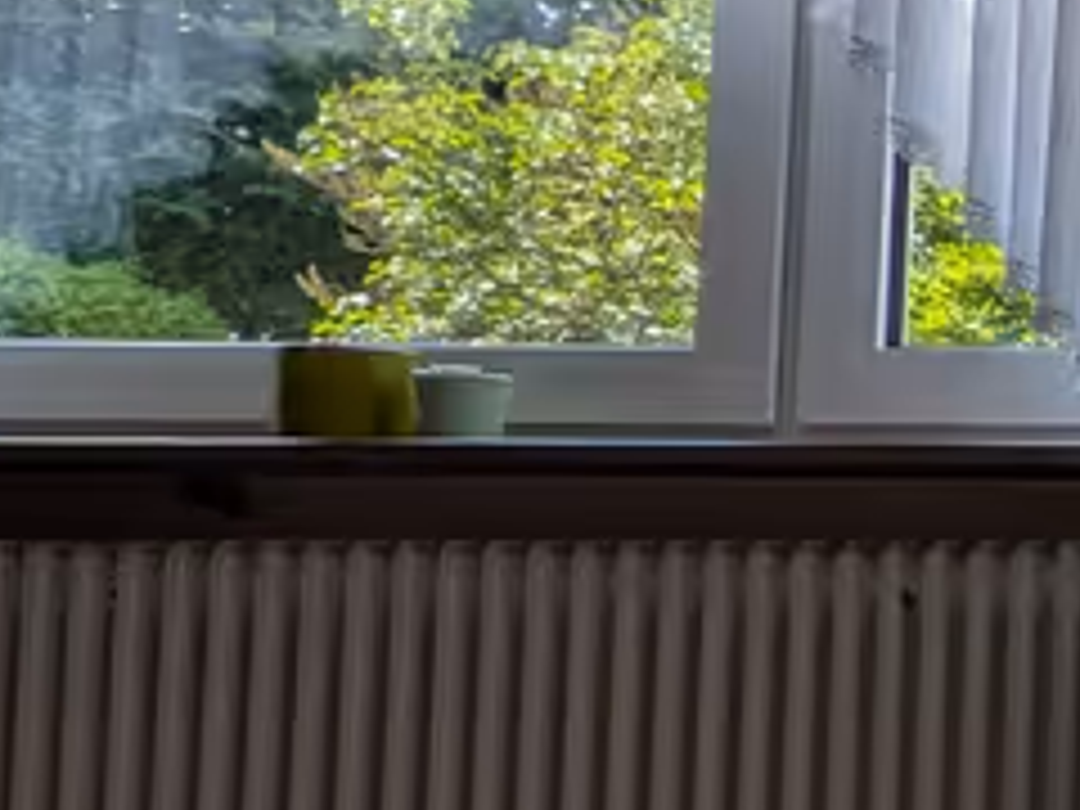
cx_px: 2673
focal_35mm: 84
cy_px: 558
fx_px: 2621
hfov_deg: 14.3
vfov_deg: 17.5
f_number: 2.2
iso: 45
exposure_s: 1/469
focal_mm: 1.83
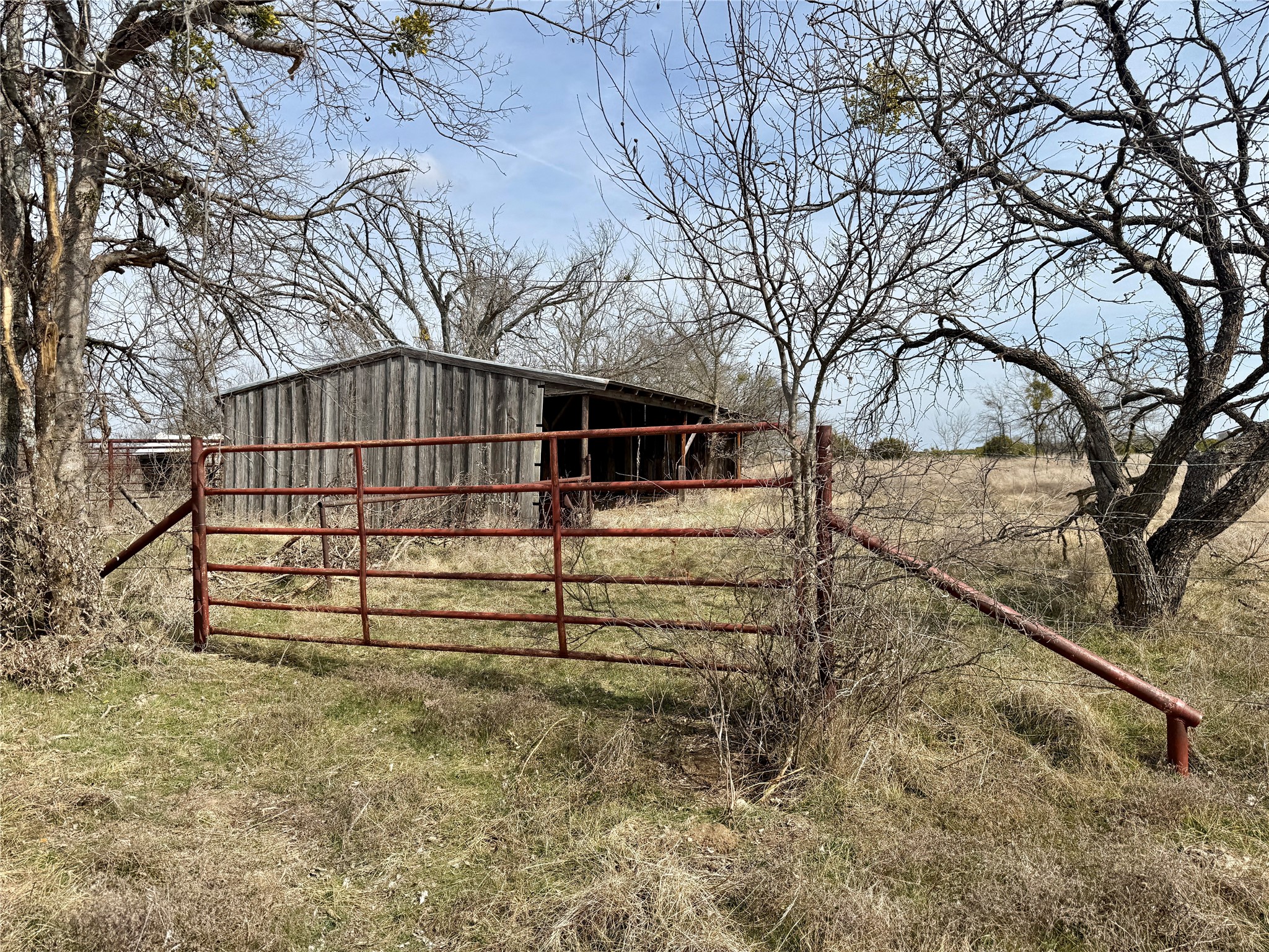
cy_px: 476
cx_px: 634
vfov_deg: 56.8
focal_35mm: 24
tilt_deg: -3.6
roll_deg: -3.8
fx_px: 880
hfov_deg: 71.6
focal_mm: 6.76
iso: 80
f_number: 1.78
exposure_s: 1/4975
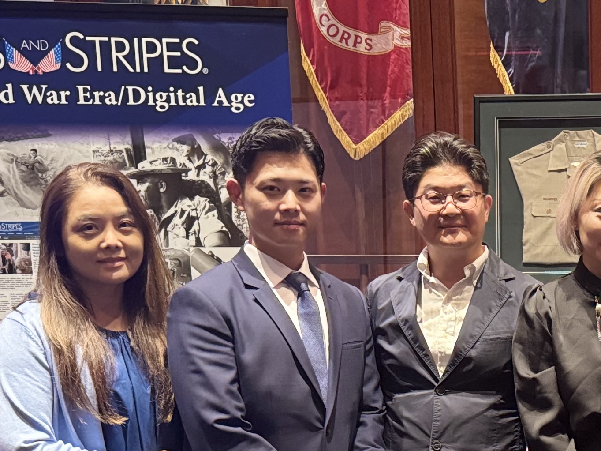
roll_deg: +2.0
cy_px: 423
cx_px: 604
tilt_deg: -8.9
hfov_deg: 26.0
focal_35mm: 71
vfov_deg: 20.2
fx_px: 1233
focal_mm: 6.76
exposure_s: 1/33
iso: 800
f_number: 1.78
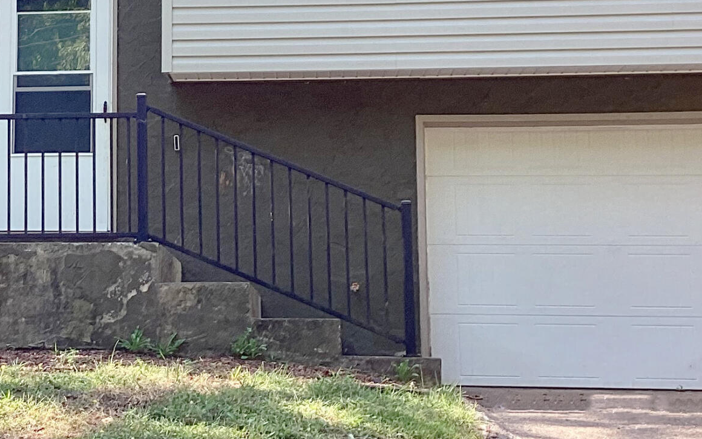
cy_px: 108
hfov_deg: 23.8
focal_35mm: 85
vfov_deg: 15.3
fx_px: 1626
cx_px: 97
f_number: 2.4
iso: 25
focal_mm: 3.3
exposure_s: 1/124
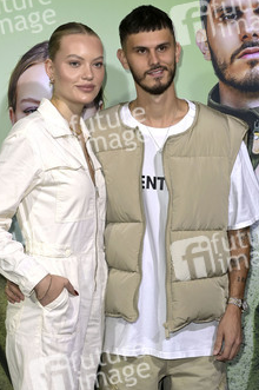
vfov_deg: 27.0
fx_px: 811
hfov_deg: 18.1
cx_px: 124
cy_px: 194
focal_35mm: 75
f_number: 5.6
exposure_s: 1/250
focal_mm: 62
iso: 640
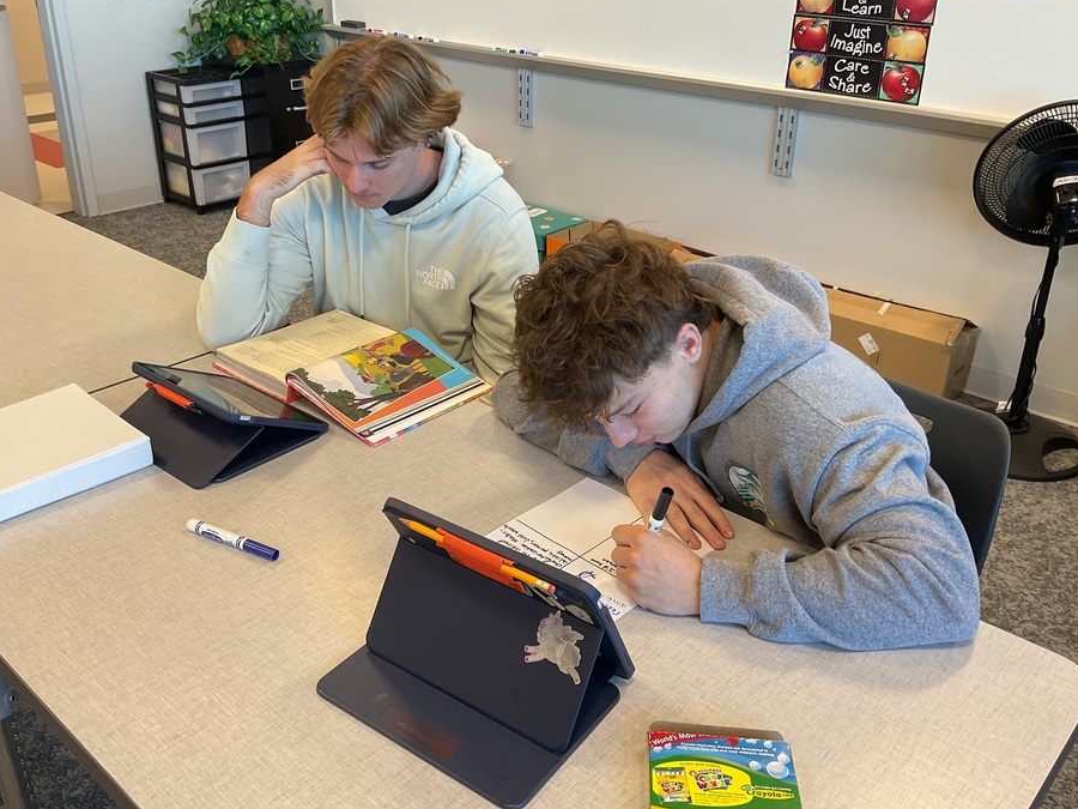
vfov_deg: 42.9
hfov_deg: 55.3
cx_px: 509
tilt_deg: -26.2
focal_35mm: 33
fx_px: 1028
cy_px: 368
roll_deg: -0.8
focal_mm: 3
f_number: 1.8
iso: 50
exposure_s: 1/60
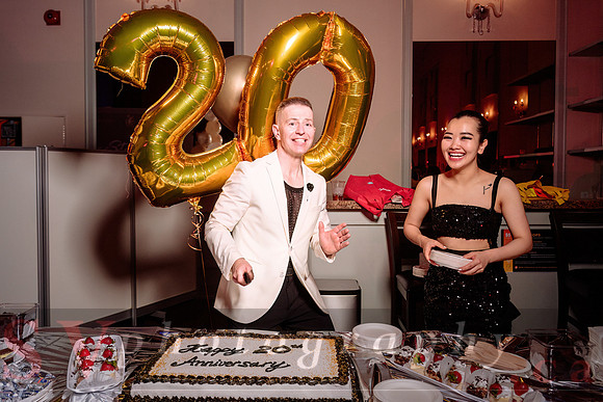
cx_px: 301
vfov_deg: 44.2
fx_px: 495
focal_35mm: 30
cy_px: 190
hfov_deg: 62.7
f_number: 4
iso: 800
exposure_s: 1/100
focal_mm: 28
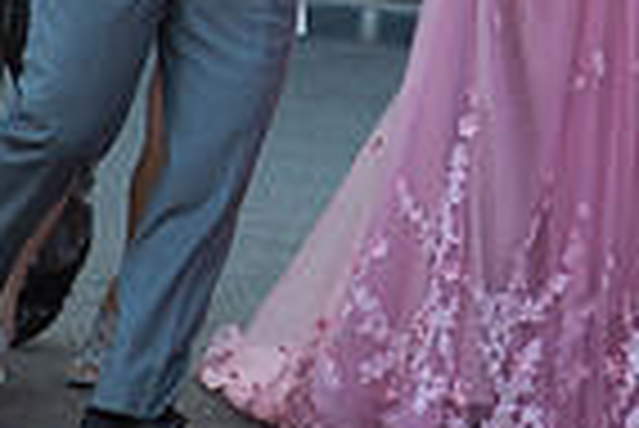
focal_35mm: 346
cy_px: -369
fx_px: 6148
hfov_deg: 5.9
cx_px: 756
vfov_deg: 3.9
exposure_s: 1/1000
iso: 250
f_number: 2
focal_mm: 85
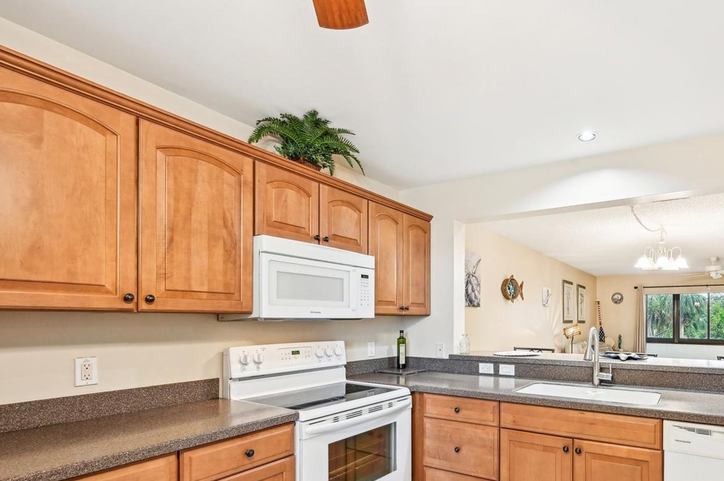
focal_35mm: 19
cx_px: 482
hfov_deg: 84.0
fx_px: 382
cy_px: 319
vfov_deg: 62.9
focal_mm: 14
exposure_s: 1/6
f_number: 8
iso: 400
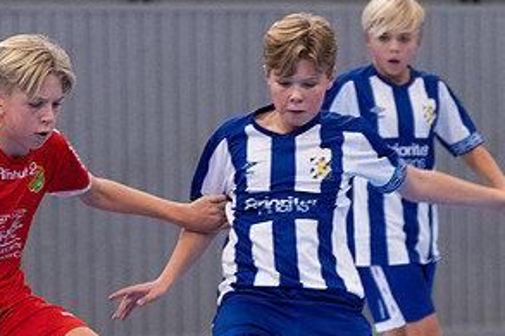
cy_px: 268
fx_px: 5201
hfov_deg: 5.6
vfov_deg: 3.7
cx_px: 288
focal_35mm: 371
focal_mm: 122
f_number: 3.2
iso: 3600
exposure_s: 1/400
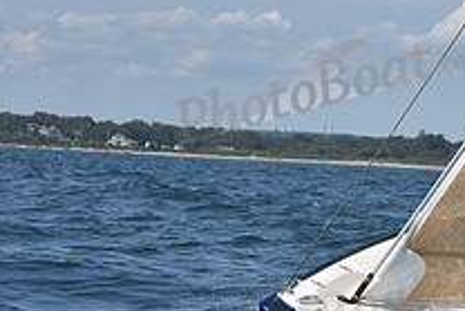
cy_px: 171
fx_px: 2882
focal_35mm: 223
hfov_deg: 9.1
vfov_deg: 6.2
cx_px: 608
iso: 250
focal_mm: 80
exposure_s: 1/1250
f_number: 5
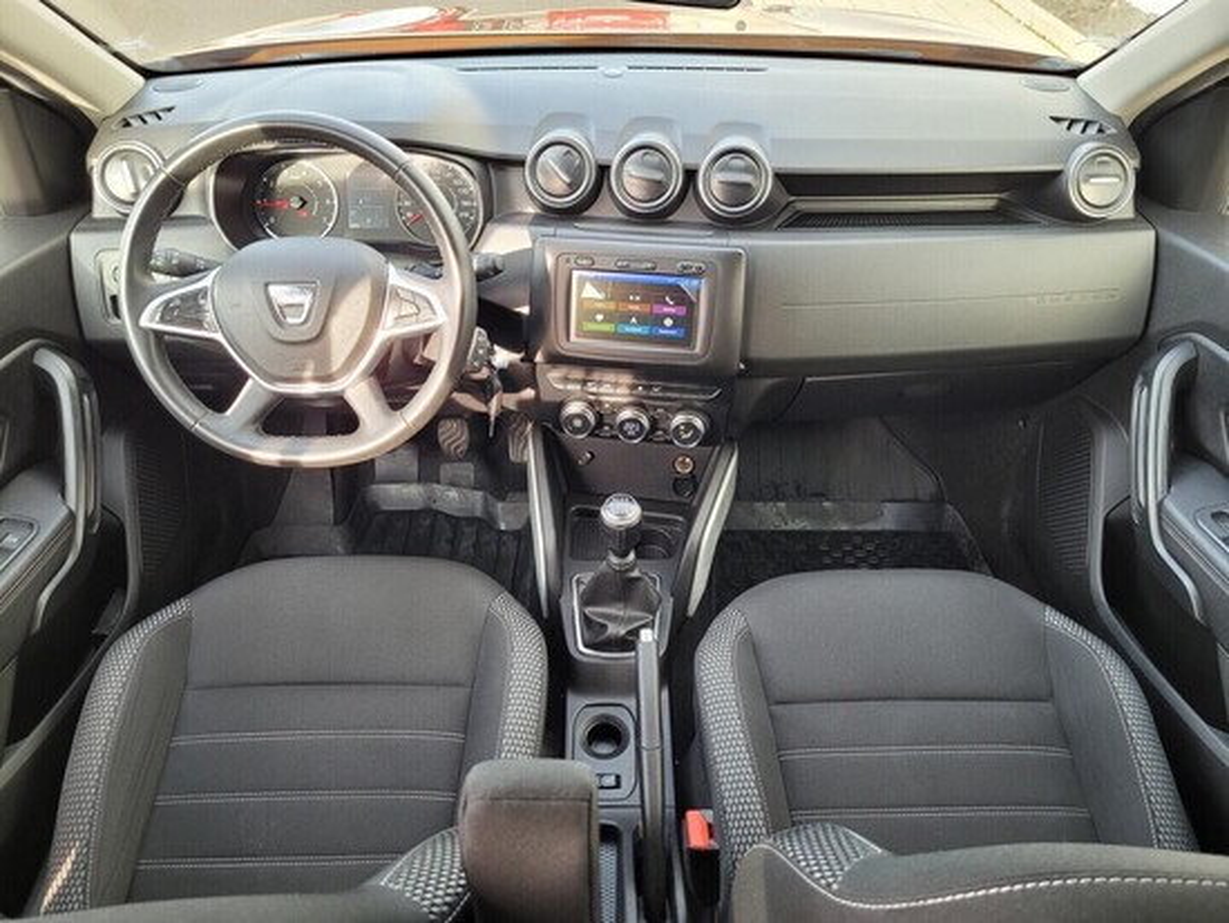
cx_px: 614
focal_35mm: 26
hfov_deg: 67.3
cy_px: 462
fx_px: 924
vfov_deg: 53.1
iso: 125
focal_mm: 5.4
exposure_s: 1/100
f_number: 1.8
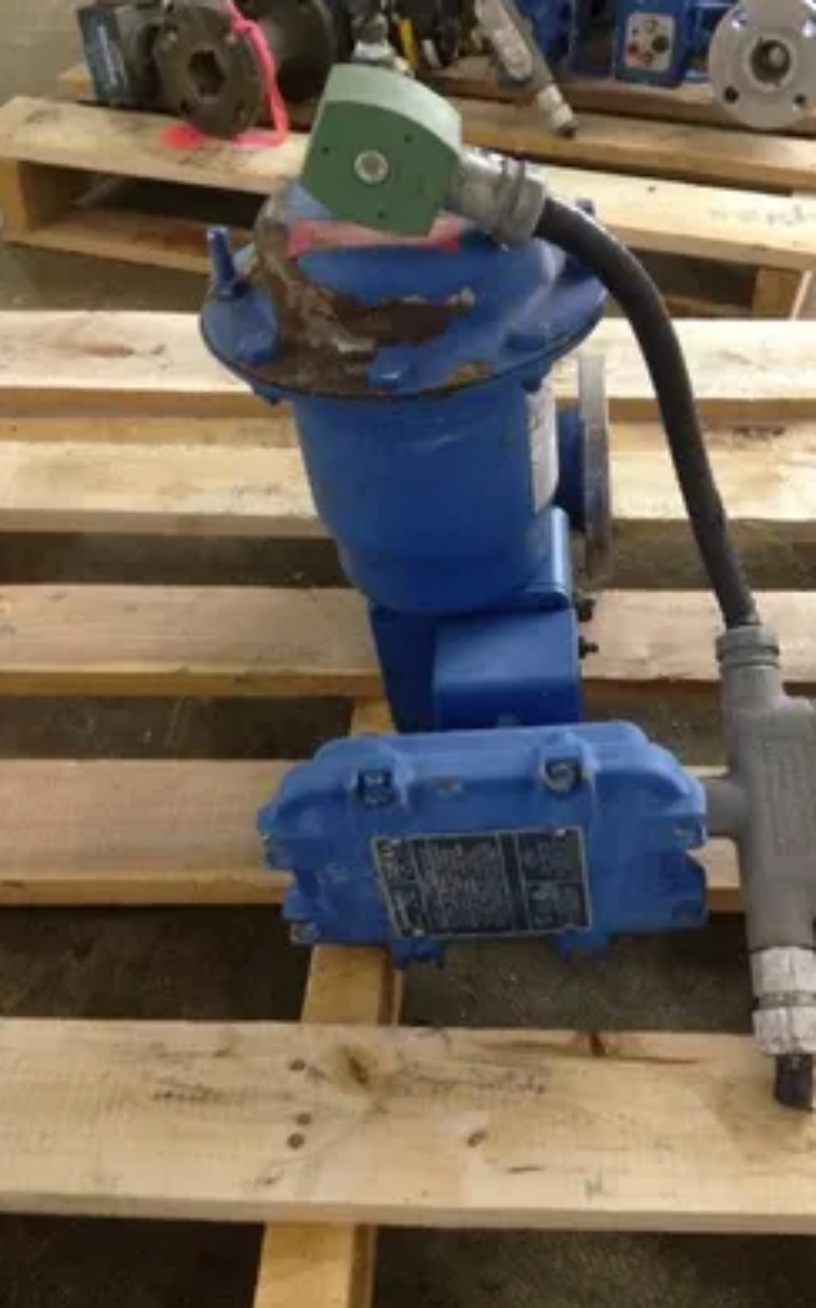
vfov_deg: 51.6
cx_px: 492
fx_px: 1354
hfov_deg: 33.4
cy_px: 656
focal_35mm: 38
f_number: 2.4
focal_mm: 4.28
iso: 320
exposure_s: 1/20
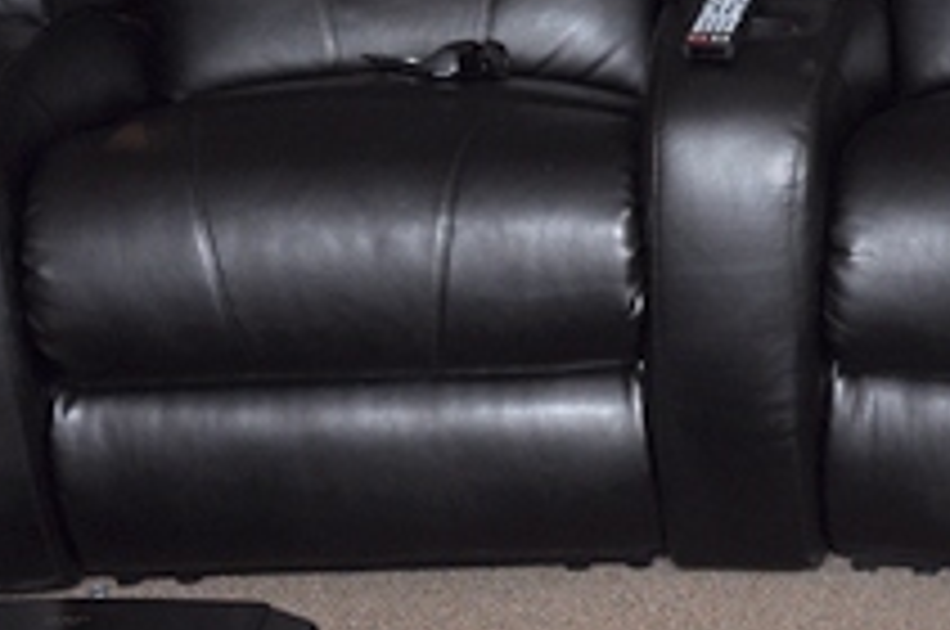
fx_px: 2517
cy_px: 929
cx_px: 792
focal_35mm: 96
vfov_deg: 13.5
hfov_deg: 21.1
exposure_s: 1/60
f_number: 5
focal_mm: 21
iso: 400
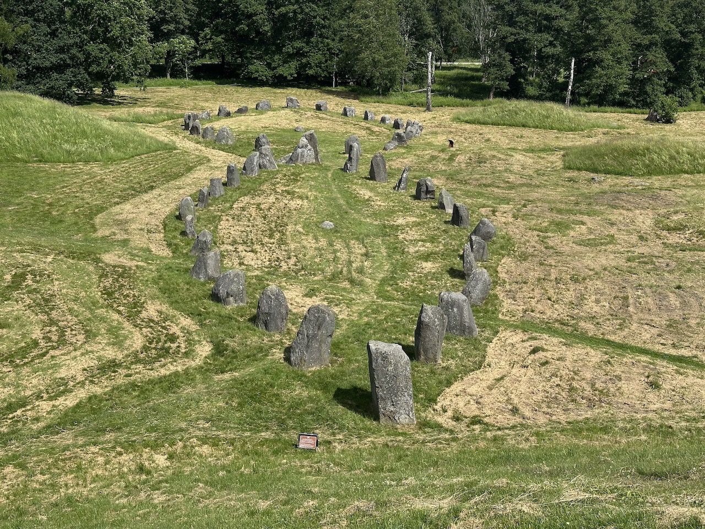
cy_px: 264
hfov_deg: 39.7
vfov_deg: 30.3
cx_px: 352
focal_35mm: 48
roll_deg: -0.3
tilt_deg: -14.4
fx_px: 978
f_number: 1.78
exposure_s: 1/4367
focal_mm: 6.86
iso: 64
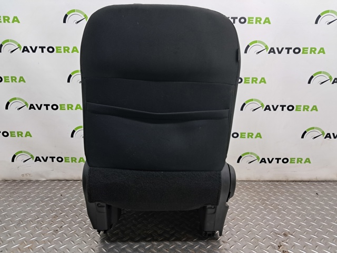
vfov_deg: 51.3
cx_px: 168
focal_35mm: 27
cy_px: 126
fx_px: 263
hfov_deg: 65.4
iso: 100
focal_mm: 4
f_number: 1.8
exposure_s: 1/50
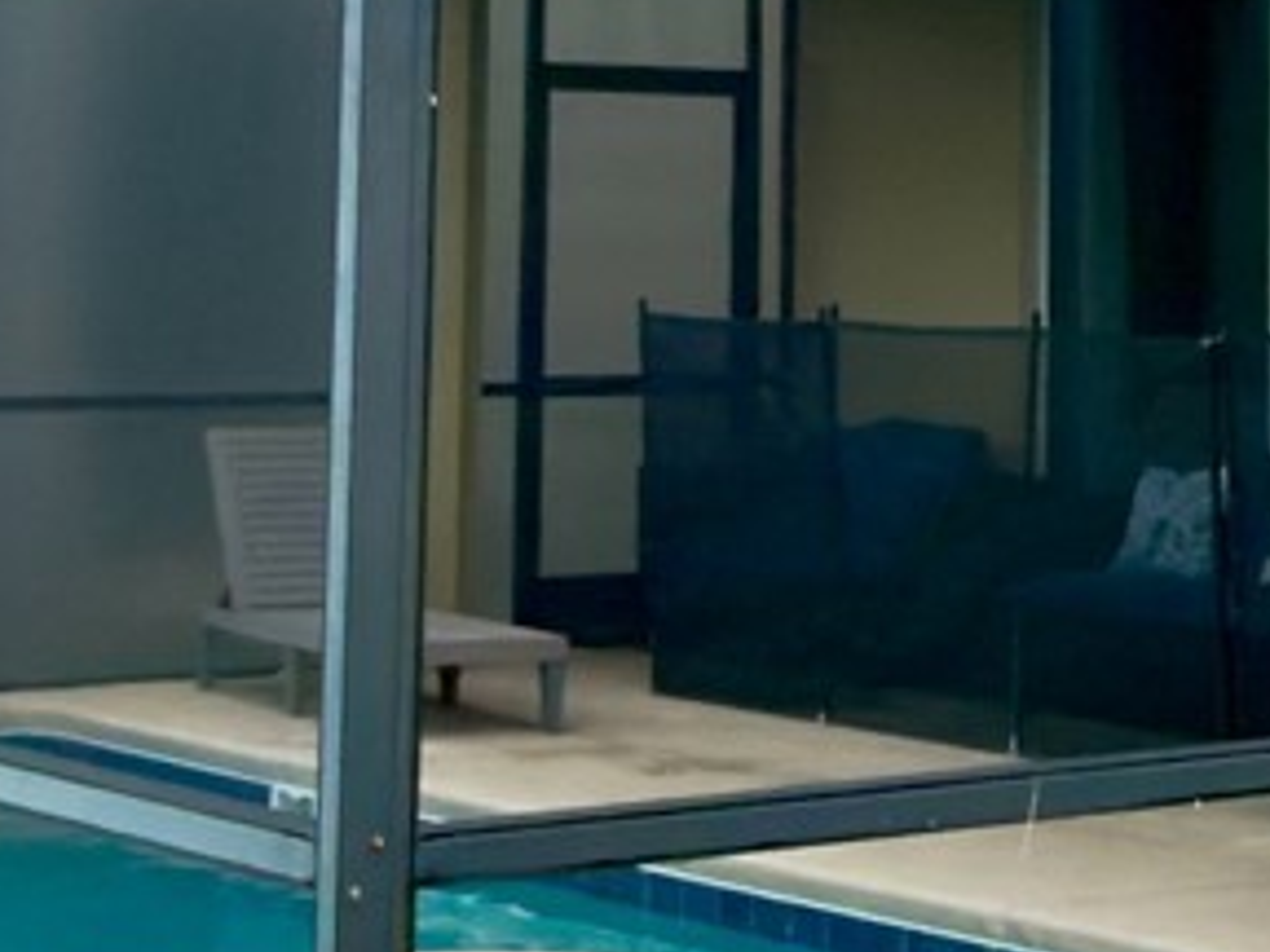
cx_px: 1019
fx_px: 4072
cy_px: -167
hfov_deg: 17.6
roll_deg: -0.7
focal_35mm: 111
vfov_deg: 13.0
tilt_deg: +6.1
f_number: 2.2
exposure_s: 1/681
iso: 25
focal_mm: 2.22
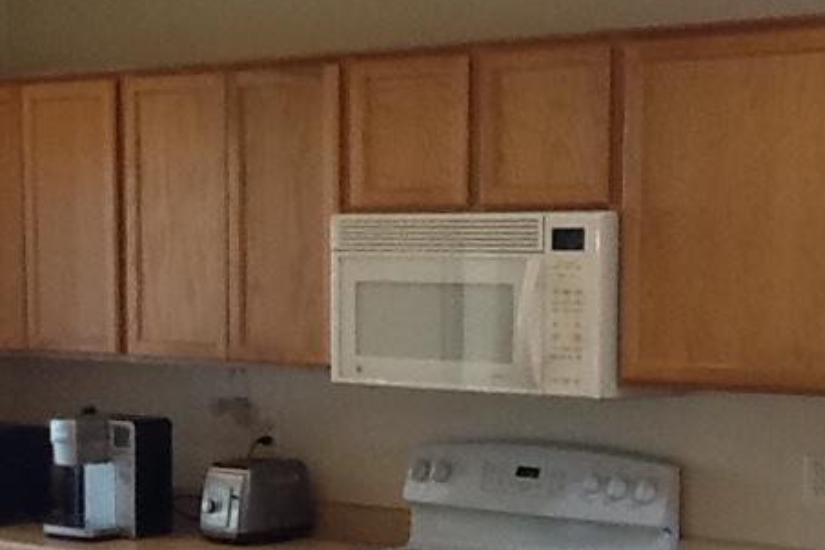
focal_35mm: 97
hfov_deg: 21.0
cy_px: 483
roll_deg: +2.1
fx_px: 2223
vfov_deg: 14.0
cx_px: 277
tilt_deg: -7.9
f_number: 2.4
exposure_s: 1/30
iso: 80
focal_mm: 2.03
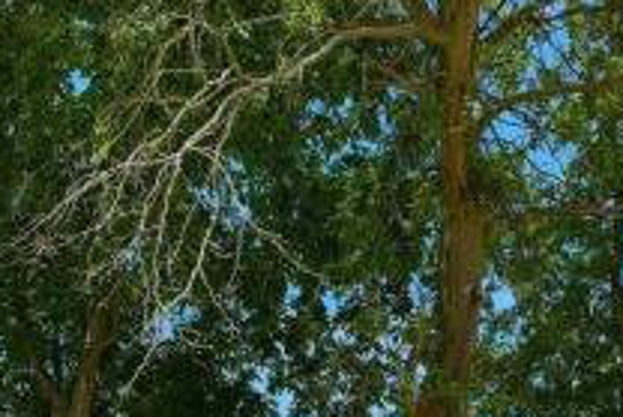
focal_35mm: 54
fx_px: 935
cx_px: 249
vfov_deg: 20.0
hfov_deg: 36.7
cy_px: 699
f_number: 8
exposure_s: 1/100
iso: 100
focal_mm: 10
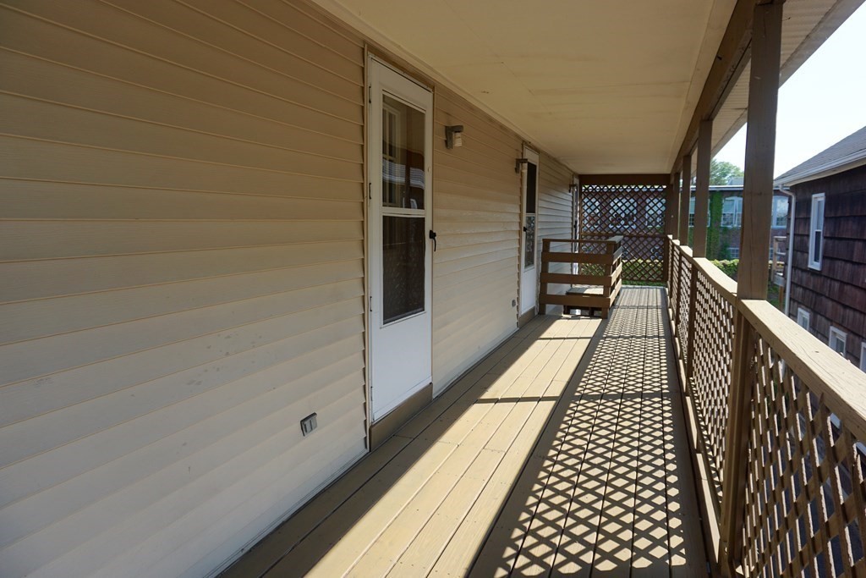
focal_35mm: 24
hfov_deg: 73.7
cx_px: 433
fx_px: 577
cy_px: 289
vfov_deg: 53.1
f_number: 5.6
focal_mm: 16
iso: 100
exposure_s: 1/200
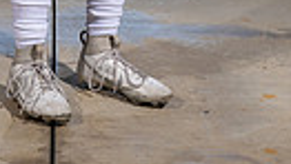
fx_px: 1135
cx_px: 42
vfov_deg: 7.6
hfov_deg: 14.5
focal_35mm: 147
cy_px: -259
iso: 320
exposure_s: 1/250
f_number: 8
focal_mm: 41
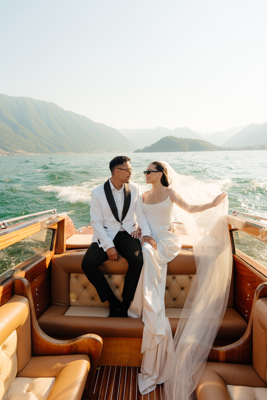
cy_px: 200
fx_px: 267
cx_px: 134
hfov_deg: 53.1
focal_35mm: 24
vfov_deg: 73.7
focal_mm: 24
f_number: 5.6
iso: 125
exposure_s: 1/640
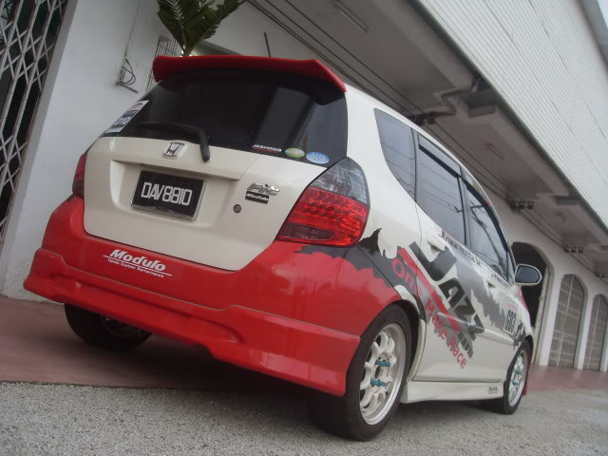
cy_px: 228
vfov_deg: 38.7
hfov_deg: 50.1
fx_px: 650
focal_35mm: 37
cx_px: 304
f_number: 2.8
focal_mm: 6.3
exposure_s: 1/180
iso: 80
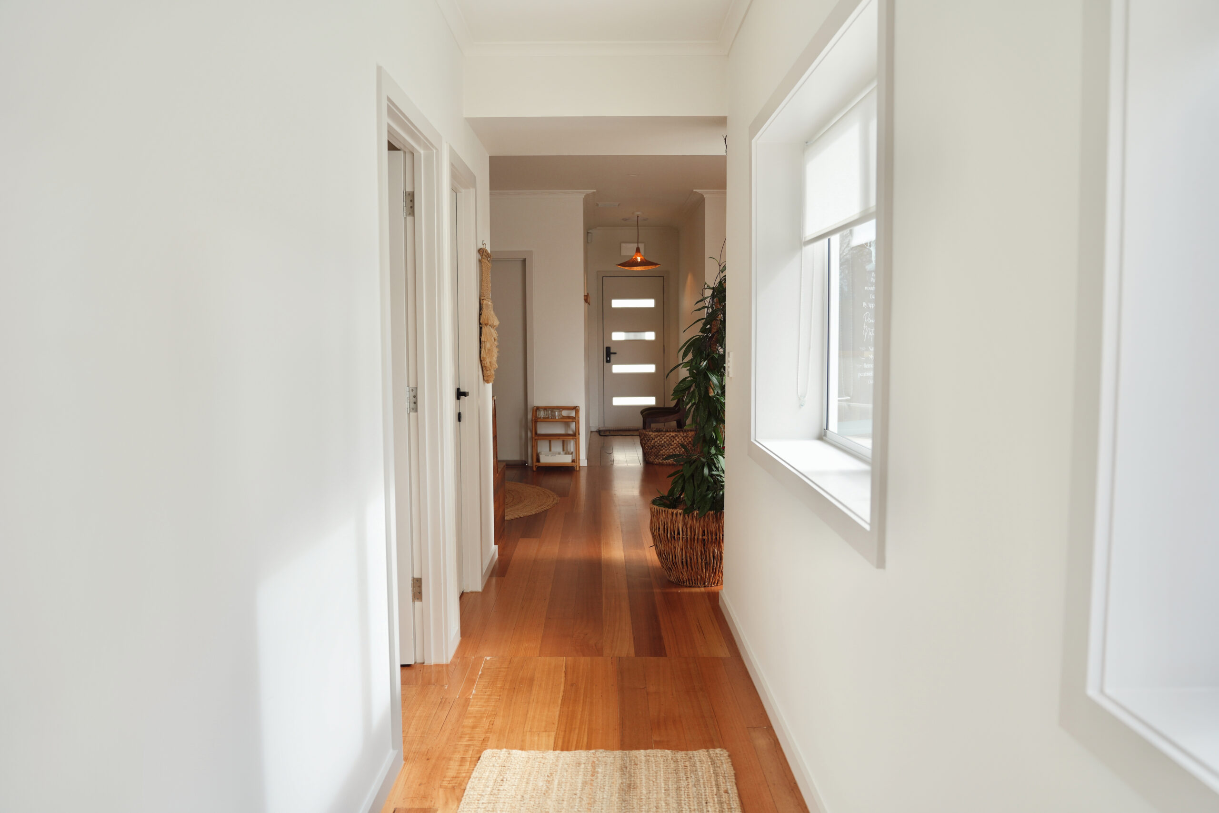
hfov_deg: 65.5
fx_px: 948
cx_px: 610
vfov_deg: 46.4
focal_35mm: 28
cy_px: 406
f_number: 4
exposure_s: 1/50
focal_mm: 28
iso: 100
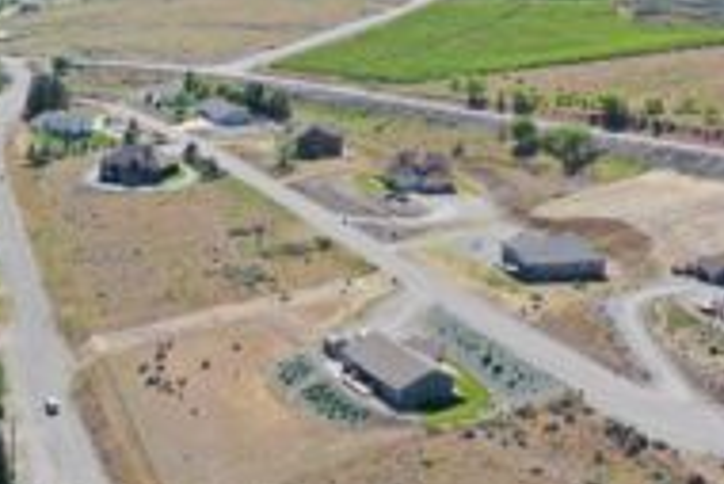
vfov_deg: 22.8
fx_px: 1187
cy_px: 105
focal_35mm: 59
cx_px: 213
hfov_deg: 33.5
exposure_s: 1/320
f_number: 5.6
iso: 100
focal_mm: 10.26
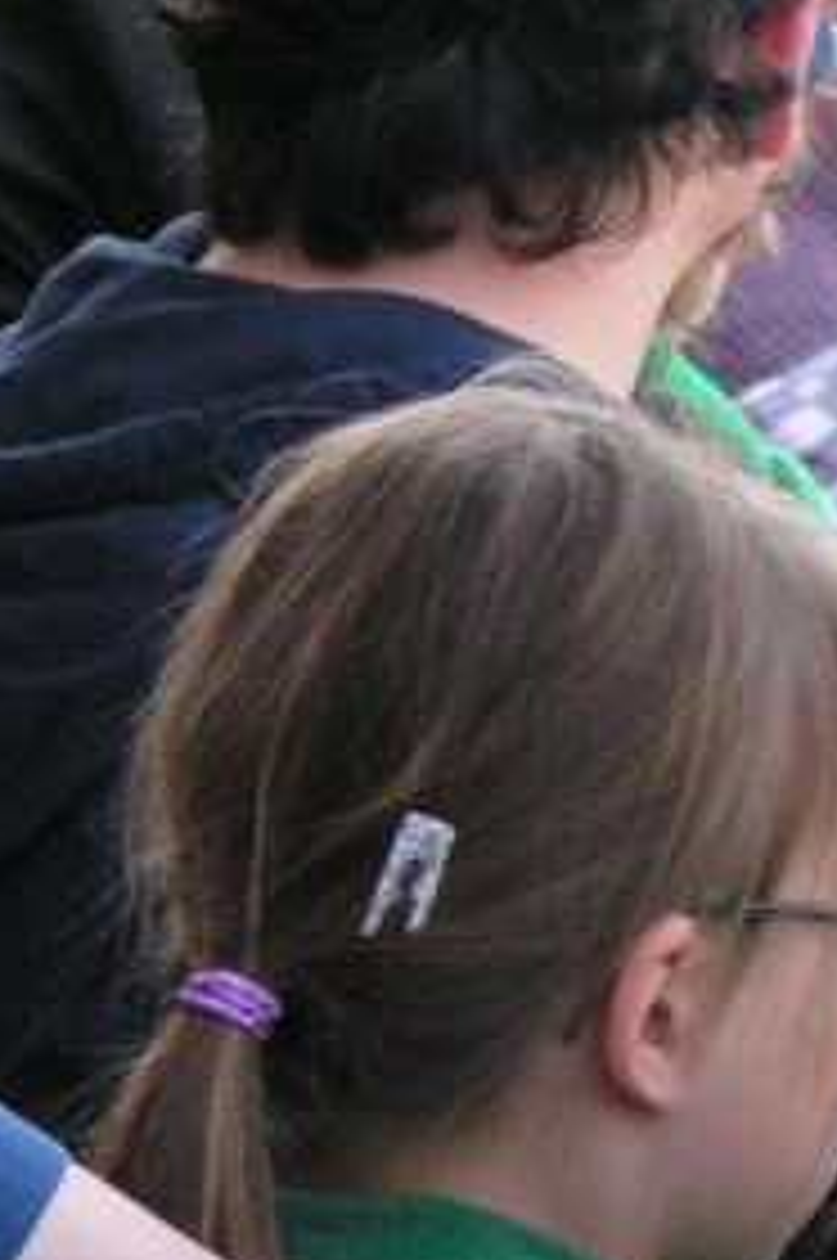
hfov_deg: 2.9
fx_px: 16326
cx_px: 652
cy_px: 572
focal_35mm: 467
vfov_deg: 4.4
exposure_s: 1/200
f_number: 3.5
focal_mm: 24
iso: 160
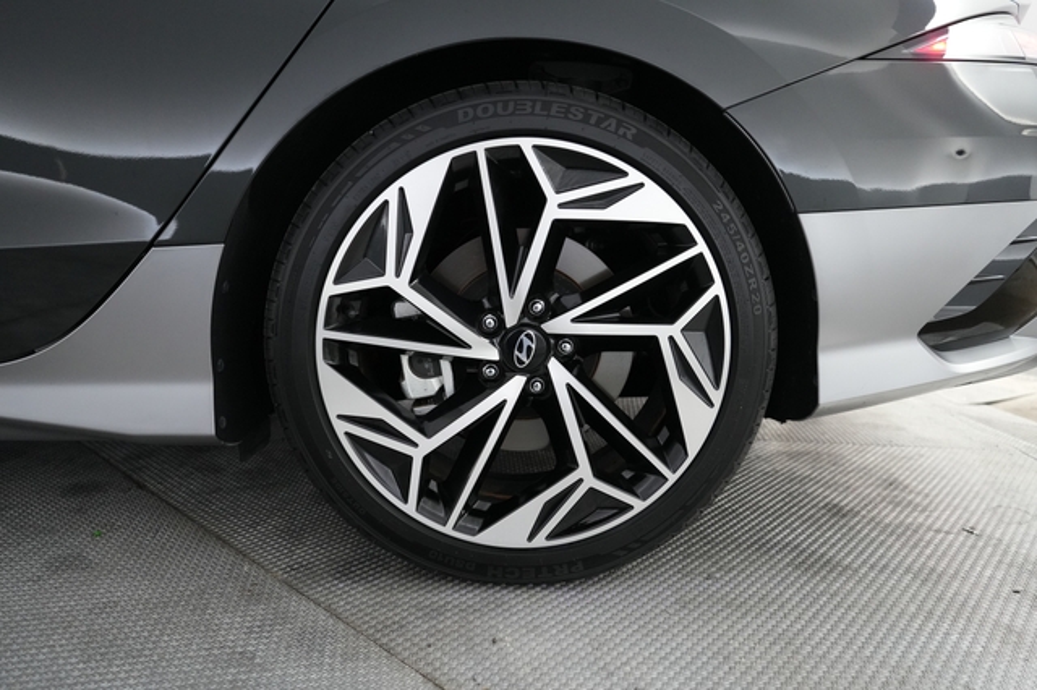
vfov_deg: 53.1
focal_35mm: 24
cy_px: 345
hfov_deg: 73.8
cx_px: 518
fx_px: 691
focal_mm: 24
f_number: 2.8
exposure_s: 1/160
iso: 4000
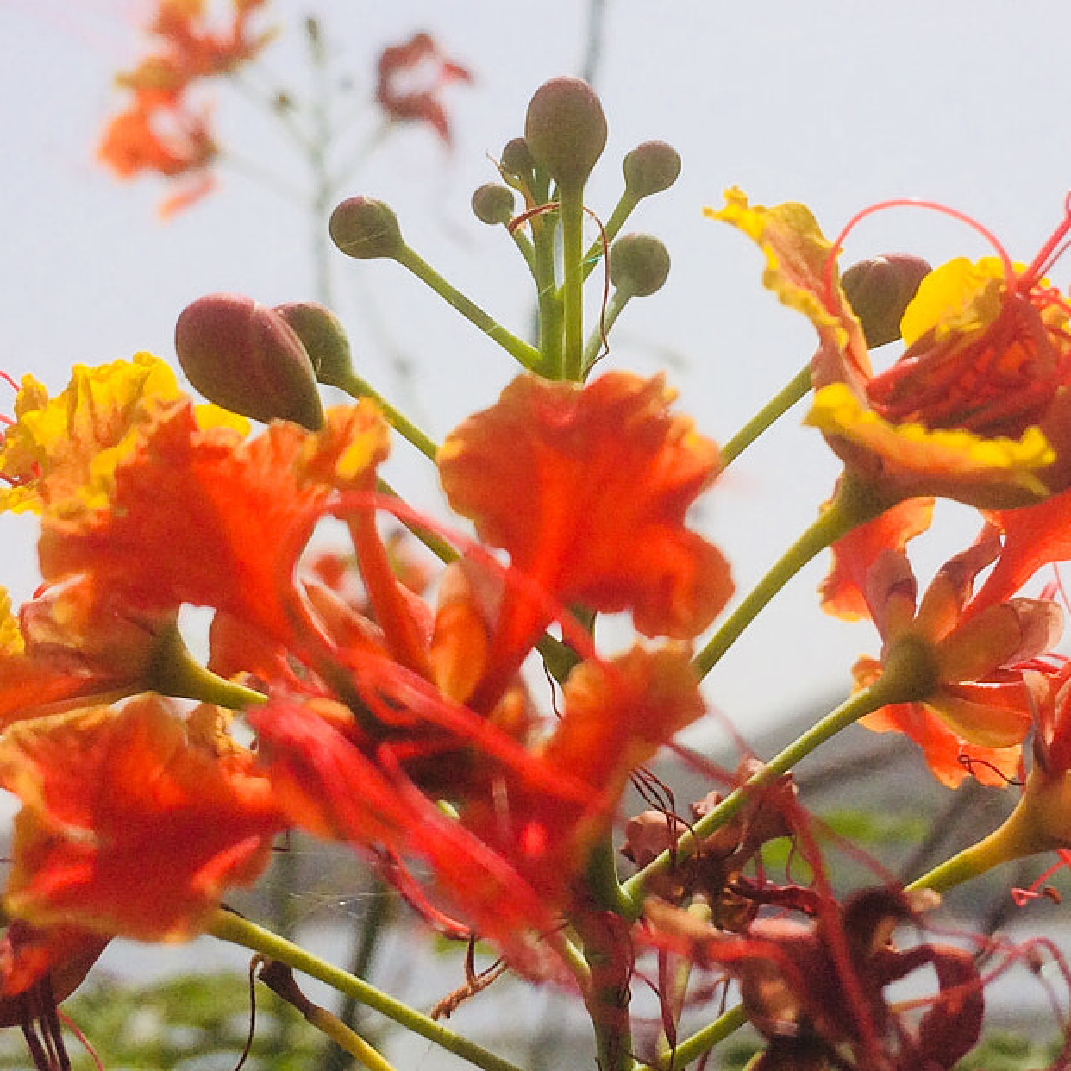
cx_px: 673
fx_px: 2310
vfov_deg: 26.0
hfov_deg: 26.0
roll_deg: +0.4
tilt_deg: +10.5
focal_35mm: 66
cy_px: 395
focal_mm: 4.15
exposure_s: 1/5882
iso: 40
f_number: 2.2
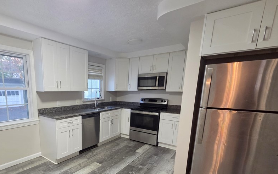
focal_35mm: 18
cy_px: 119
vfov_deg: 63.0
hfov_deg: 88.6
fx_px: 136
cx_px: 98
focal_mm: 2.2
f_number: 2.2
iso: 400
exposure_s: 1/60
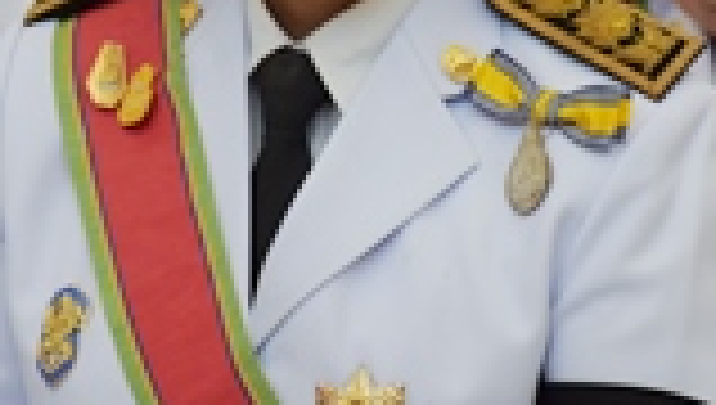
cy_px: -54
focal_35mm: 444
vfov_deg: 2.7
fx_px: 8442
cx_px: 365
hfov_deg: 4.9
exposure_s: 1/80
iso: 320
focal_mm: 100
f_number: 5.6
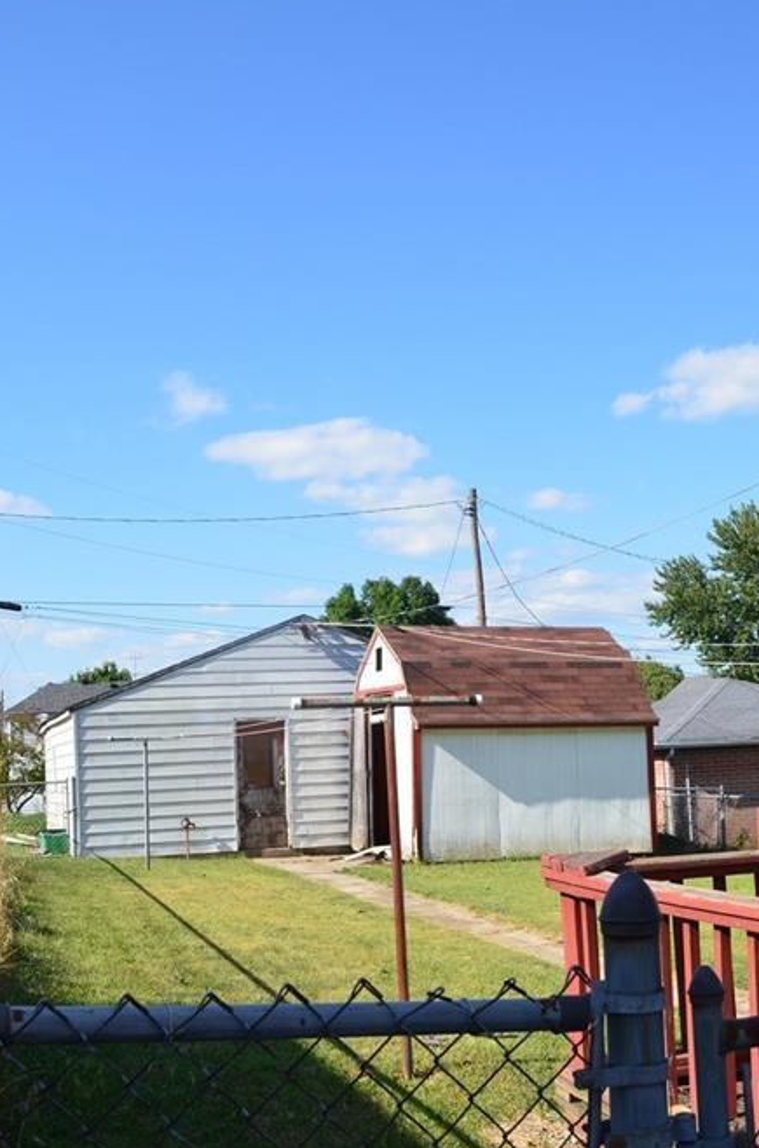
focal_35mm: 42
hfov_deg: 31.7
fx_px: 1336
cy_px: 625
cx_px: 356
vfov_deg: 46.5
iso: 250
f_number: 10
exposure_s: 1/250
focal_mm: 24
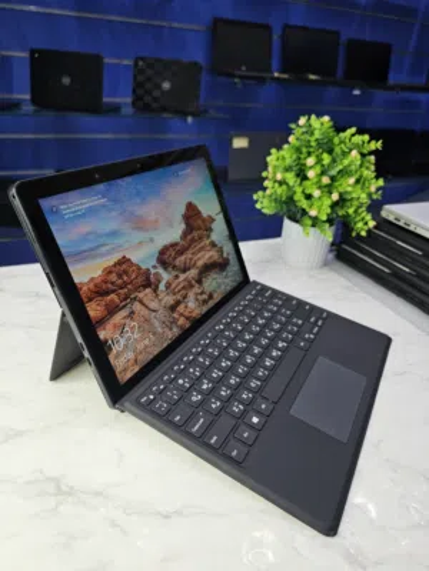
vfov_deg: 73.9
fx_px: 380
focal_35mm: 23
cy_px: 286
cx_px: 214
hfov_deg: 58.9
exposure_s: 1/100
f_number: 1.7
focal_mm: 6.3
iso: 64
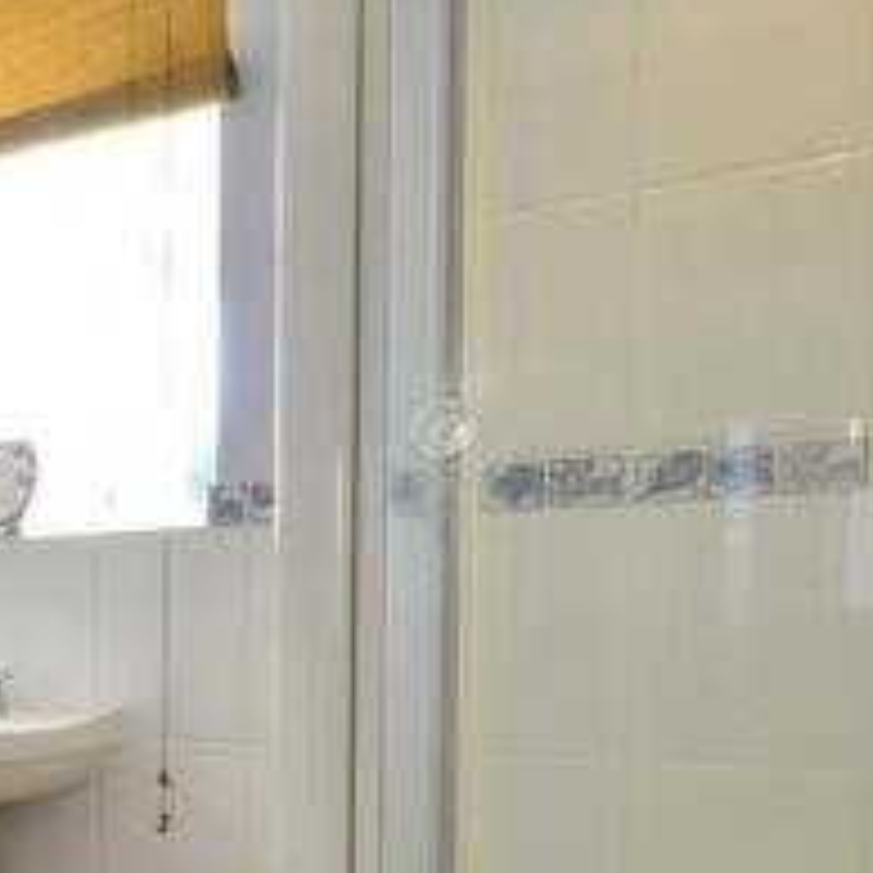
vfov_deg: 38.0
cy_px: 673
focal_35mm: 43
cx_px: -418
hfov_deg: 27.6
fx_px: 1227
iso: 200
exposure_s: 1/8
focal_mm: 10
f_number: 11
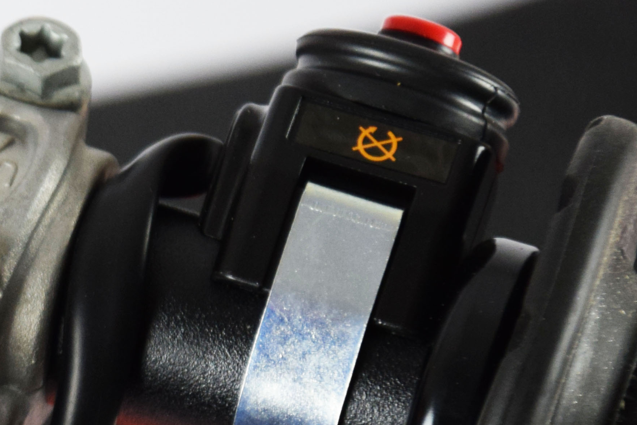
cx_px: -375
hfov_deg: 3.8
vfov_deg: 2.6
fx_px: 9515
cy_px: 315
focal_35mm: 538
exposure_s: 1/160
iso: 800
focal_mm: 105
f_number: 5.6
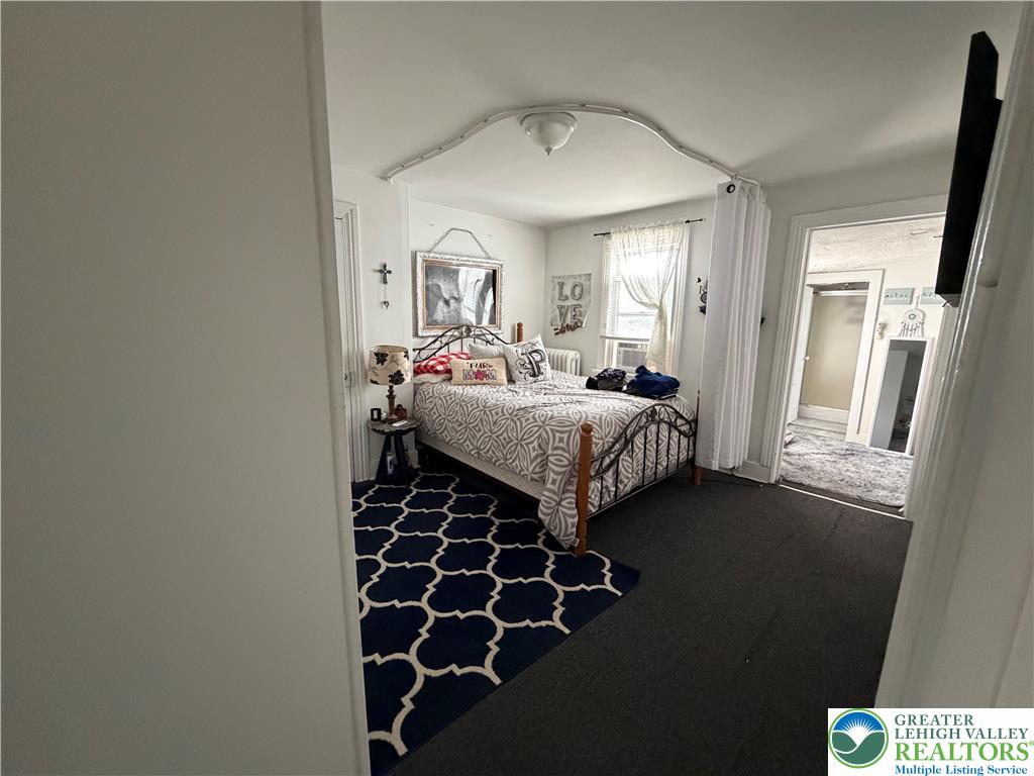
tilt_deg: -10.4
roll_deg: -0.8
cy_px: 388
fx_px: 418
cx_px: 517
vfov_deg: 85.7
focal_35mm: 14
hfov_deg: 102.1
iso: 800
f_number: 2.2
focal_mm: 2.22
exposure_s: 1/60
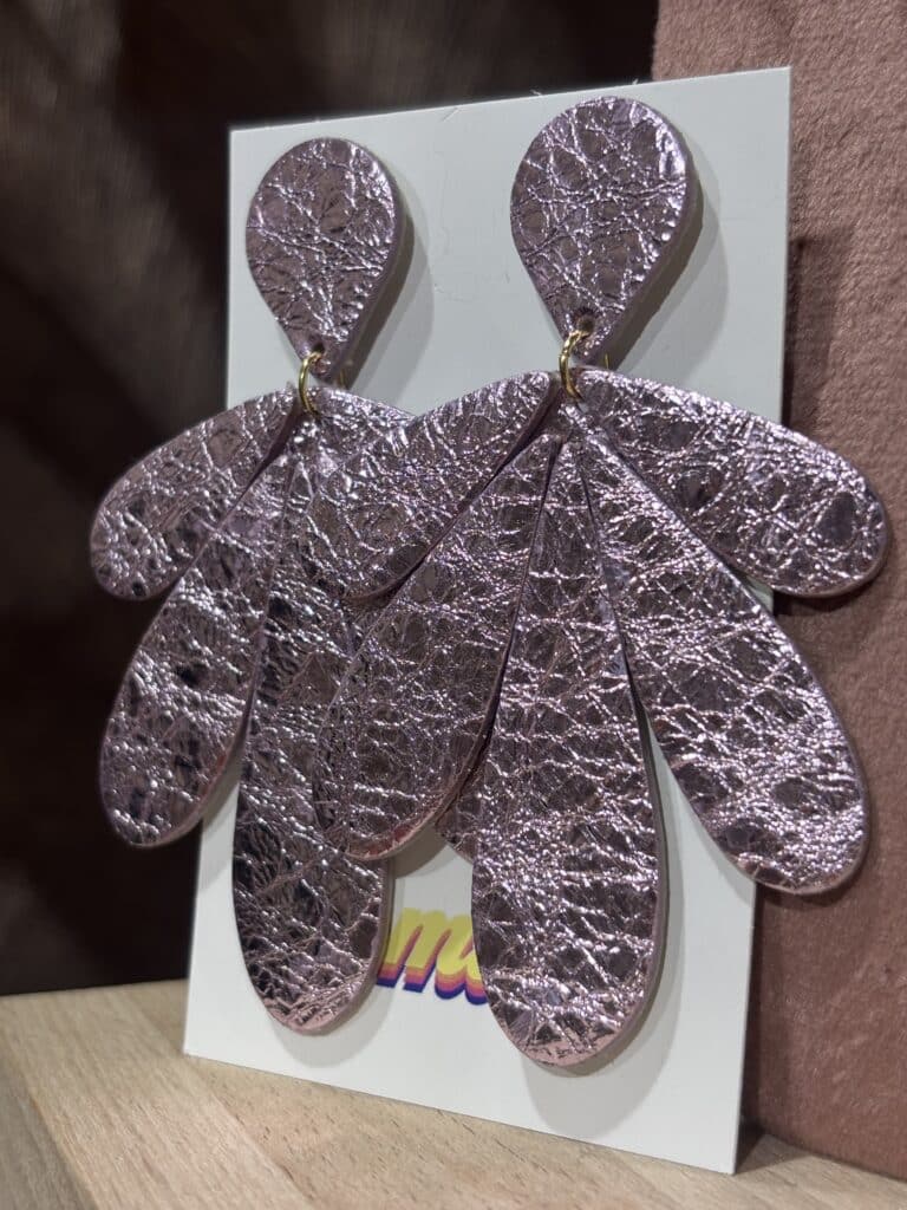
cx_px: 454
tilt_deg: -5.0
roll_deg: -1.7
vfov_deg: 36.8
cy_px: 605
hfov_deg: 28.0
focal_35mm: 52
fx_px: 1817
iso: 25
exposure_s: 1/112
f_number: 1.6
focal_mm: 5.96
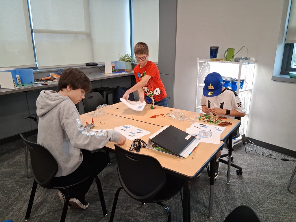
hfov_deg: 67.3
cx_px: 148
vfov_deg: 53.1
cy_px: 111
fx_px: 222
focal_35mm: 26
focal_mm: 3.98
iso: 320
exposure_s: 1/120
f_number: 1.8
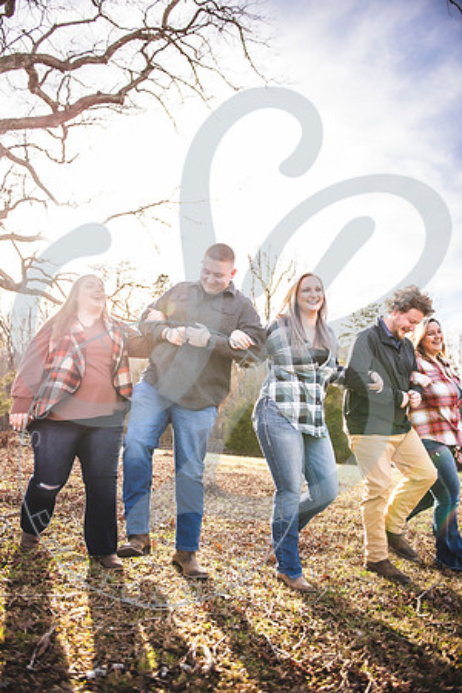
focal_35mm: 24
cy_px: 346
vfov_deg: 73.7
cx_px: 231
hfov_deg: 53.1
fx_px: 462
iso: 100
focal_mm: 24
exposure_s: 1/500
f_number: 2.8
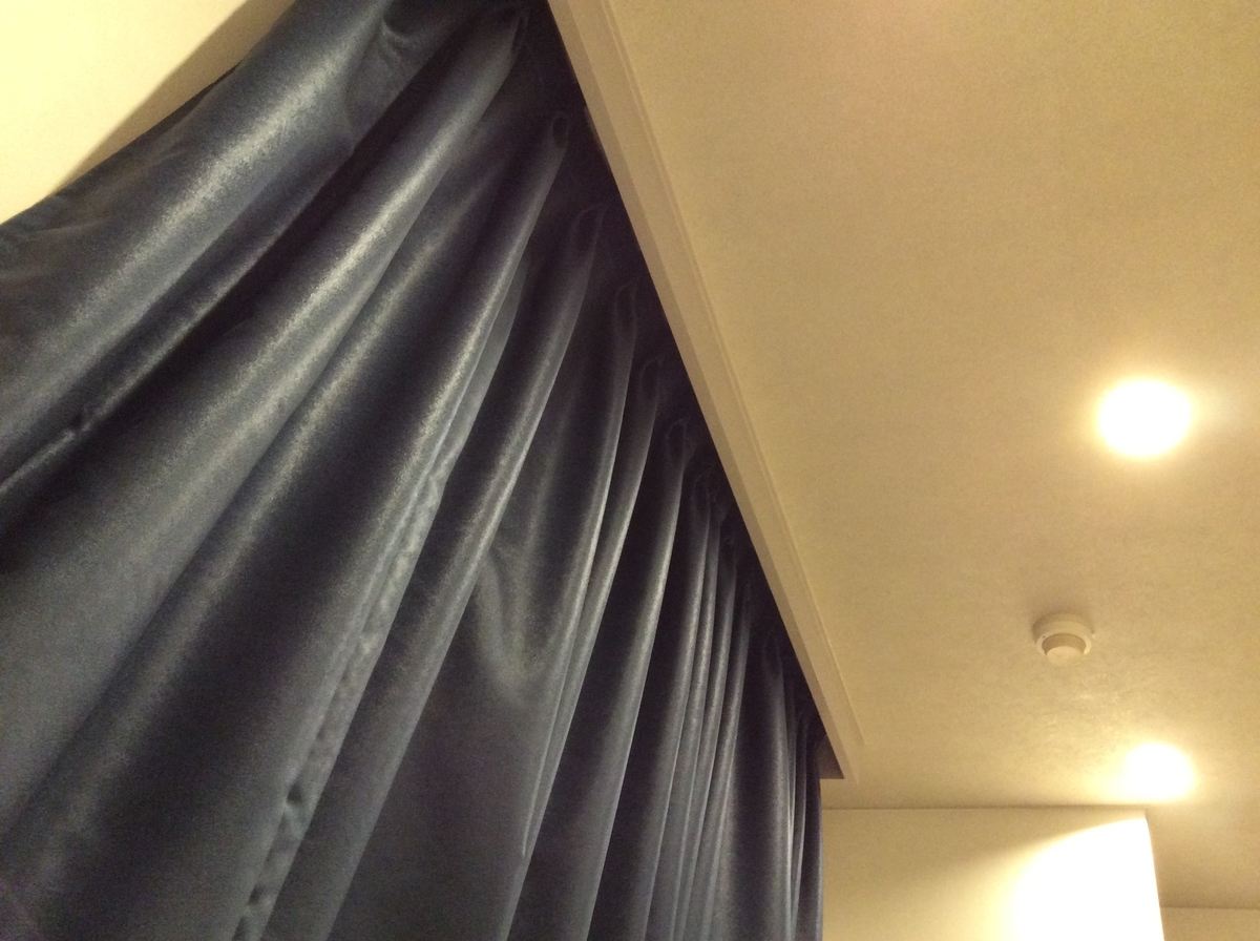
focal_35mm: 32
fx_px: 1163
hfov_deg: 56.9
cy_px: 470
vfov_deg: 44.0
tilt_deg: +41.4
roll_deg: -14.6
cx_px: 630
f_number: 2.4
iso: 250
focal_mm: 3.3
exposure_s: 1/20
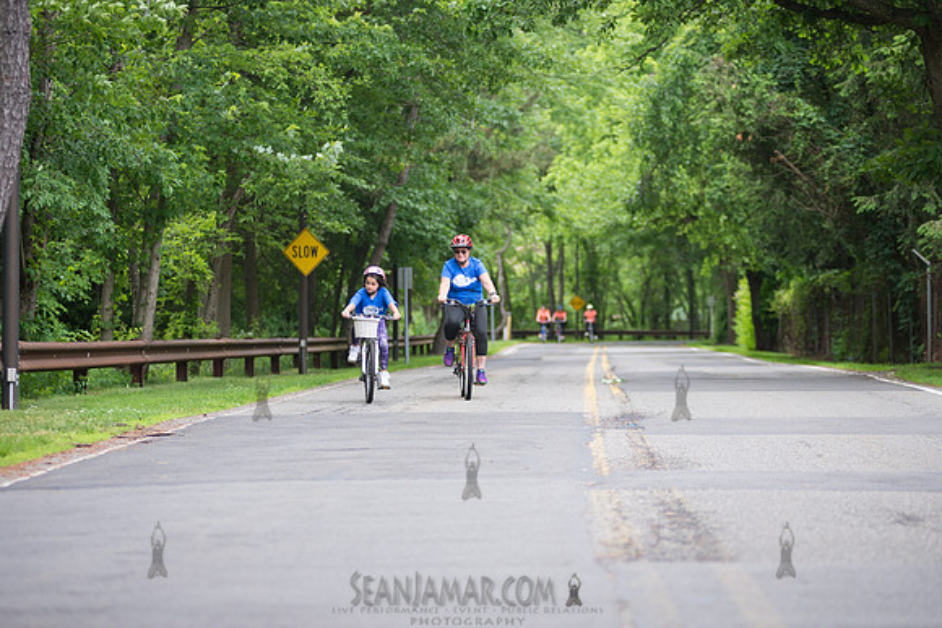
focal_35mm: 105
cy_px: 314
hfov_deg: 19.5
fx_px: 2748
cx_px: 471
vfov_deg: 13.0
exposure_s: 1/800
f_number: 2.8
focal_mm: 105
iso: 640
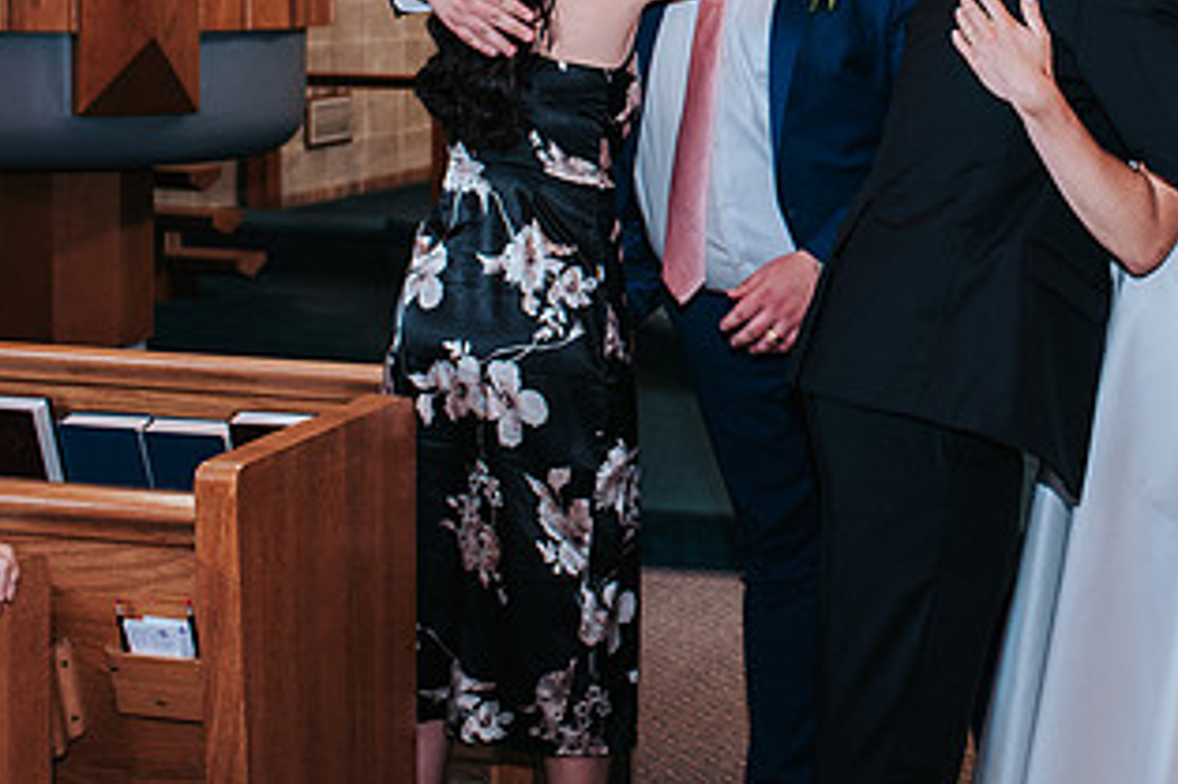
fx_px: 2355
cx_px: 981
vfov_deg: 18.5
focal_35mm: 72
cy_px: 47
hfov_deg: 27.4
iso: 1000
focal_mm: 35
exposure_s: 1/125
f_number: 3.2
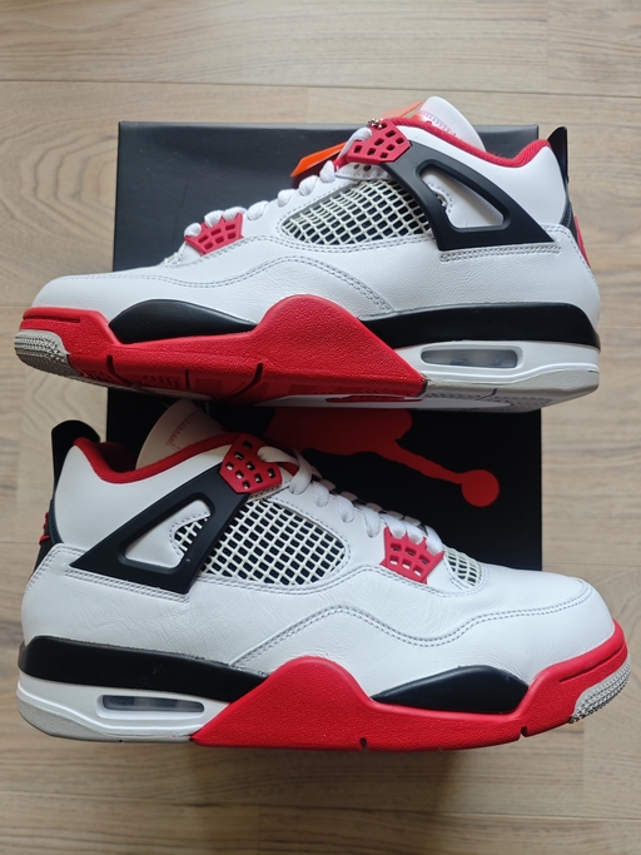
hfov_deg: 58.9
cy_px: 428
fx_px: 568
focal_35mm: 23
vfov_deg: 73.9
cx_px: 320
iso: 200
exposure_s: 1/54
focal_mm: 8.72
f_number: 2
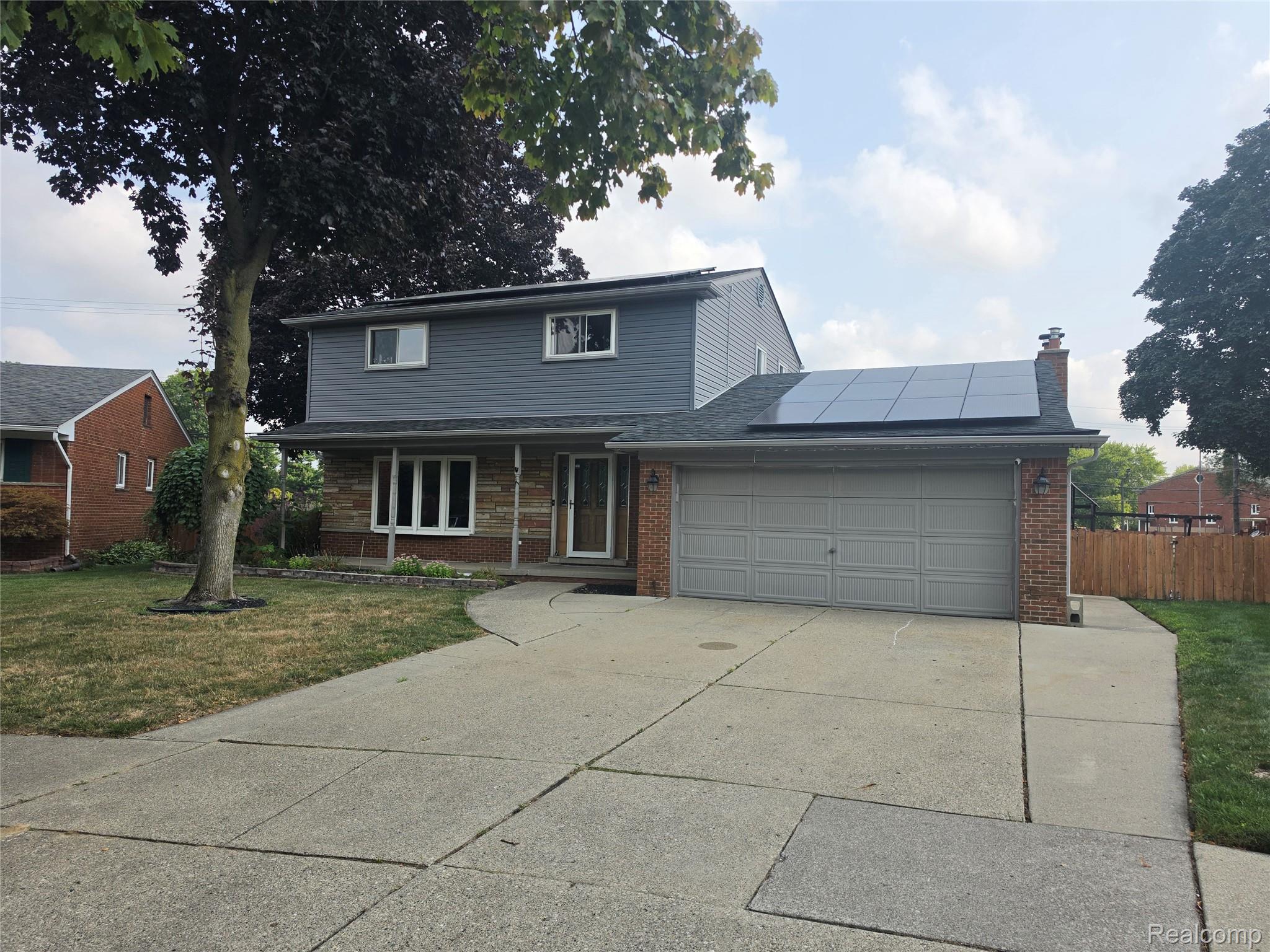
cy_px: 476
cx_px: 635
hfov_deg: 73.9
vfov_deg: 58.9
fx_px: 844
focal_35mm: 23
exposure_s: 1/5445
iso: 64
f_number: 1.4
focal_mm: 6.5
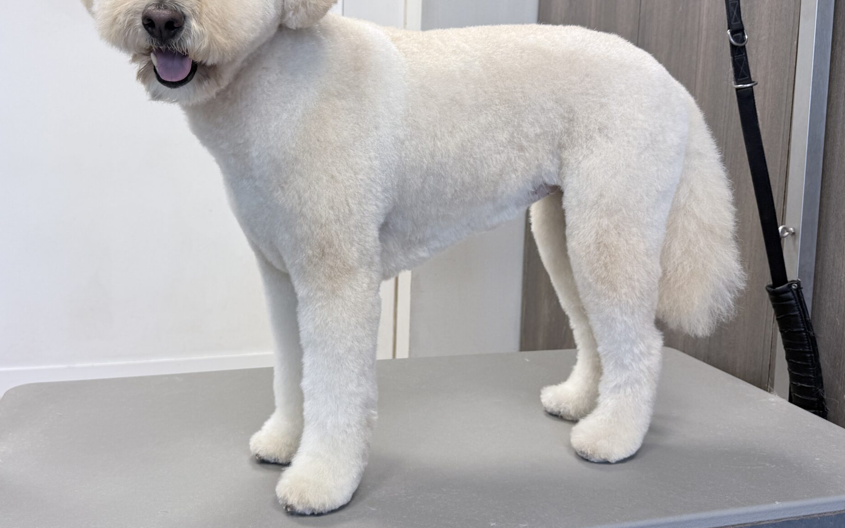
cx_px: 382
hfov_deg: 55.2
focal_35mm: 35
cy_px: 210
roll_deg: -1.3
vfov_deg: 36.1
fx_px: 806
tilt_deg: -4.9
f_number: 1.78
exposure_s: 1/100
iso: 80
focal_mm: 6.76
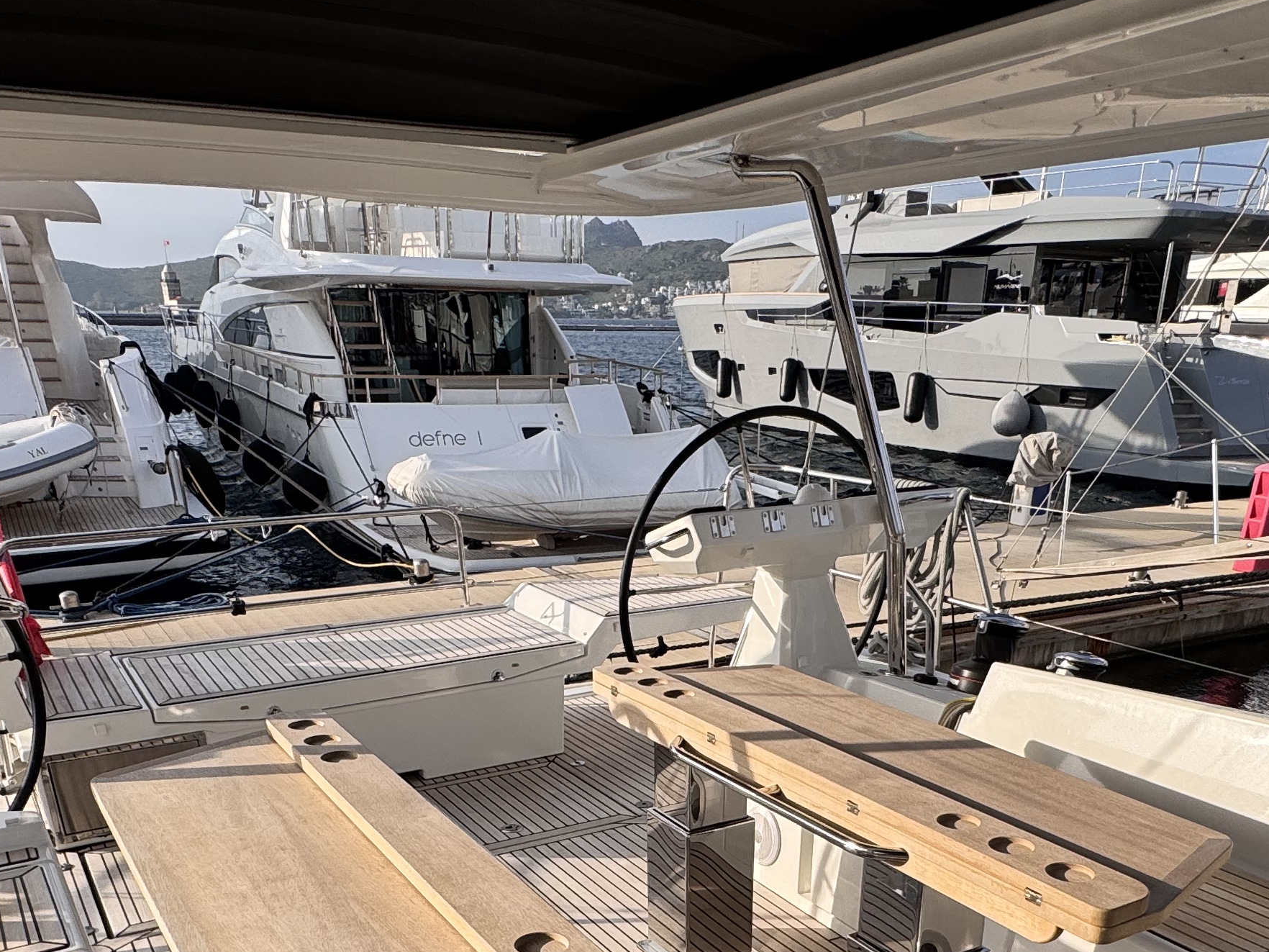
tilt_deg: -26.2
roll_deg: -0.7
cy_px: 887
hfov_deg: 56.8
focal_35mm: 32
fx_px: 1173
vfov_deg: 40.3
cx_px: 673
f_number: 2.2
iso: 50
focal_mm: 2.22
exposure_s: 1/1449
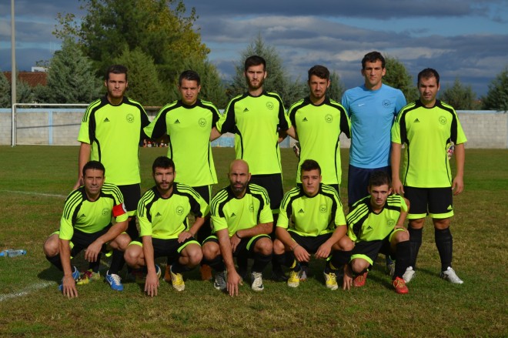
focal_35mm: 66
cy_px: 169
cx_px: 254
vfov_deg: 20.6
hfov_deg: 30.5
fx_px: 931
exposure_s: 1/2000
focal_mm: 44
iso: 250
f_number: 7.1
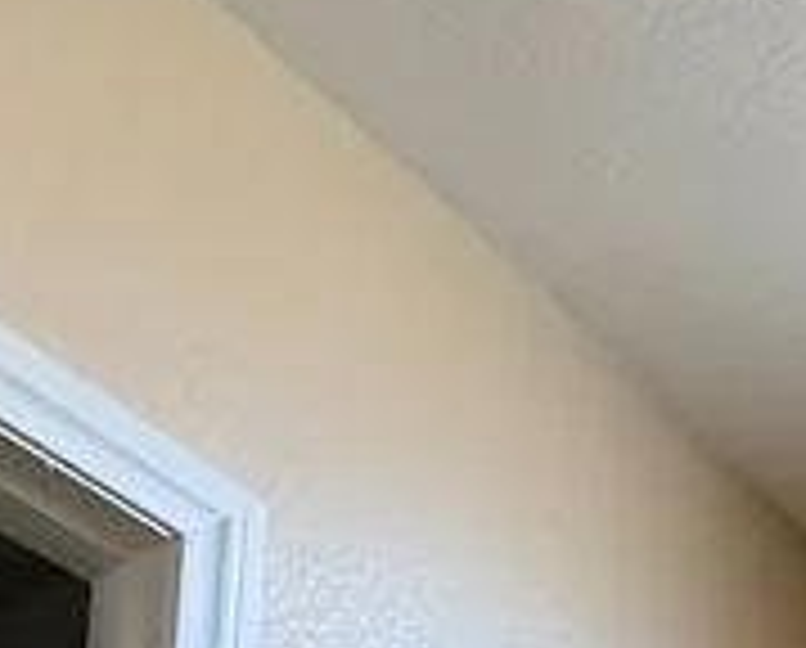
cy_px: 1660
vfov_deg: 13.2
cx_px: 1112
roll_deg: -2.2
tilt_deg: +4.4
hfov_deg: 21.5
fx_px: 1865
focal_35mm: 78
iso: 640
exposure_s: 1/60
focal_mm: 2.22
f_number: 2.2
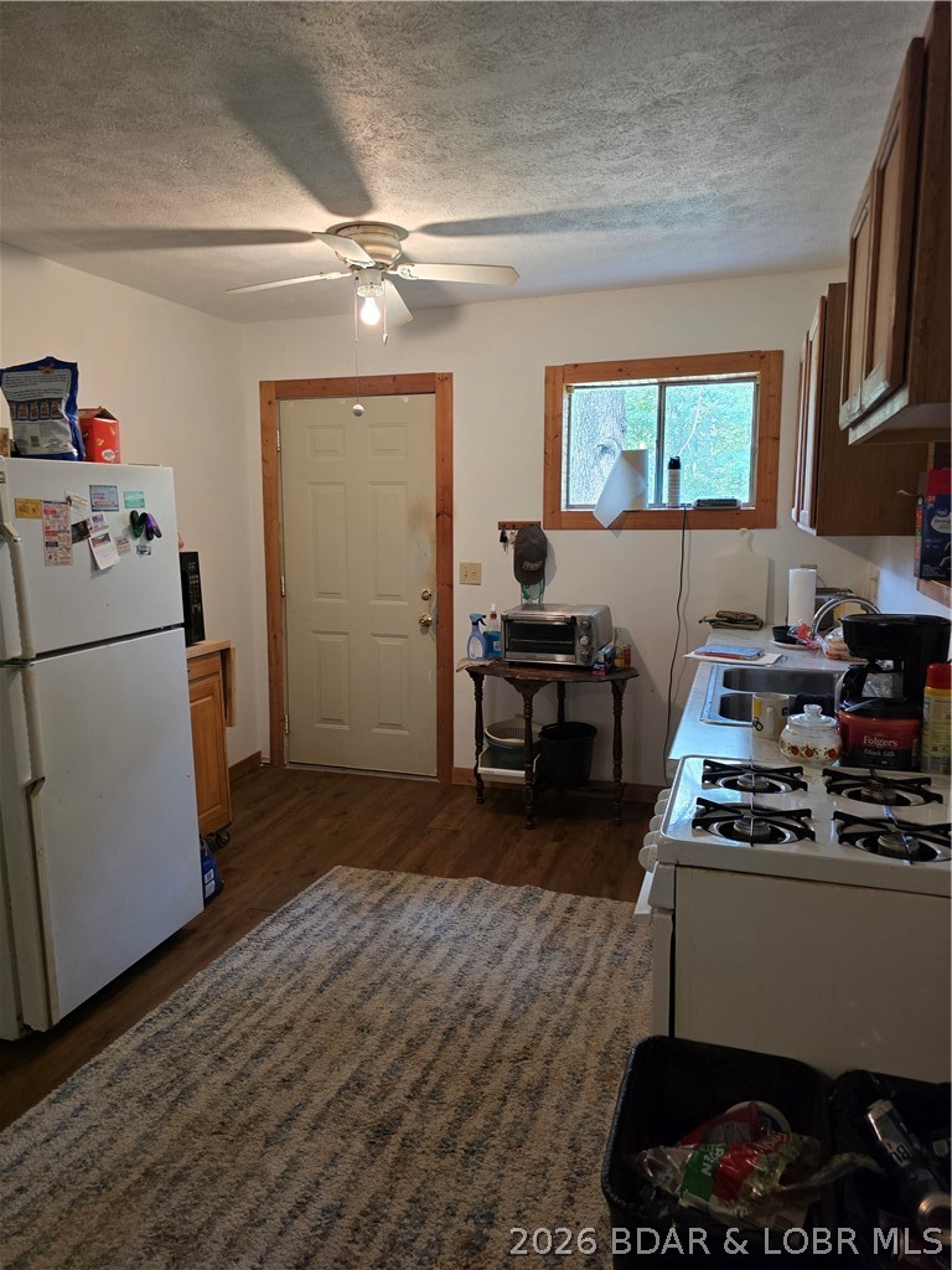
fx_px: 843
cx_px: 476
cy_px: 635
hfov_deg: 58.9
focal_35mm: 23
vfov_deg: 73.9
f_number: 1.7
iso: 320
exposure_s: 1/120
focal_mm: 6.3
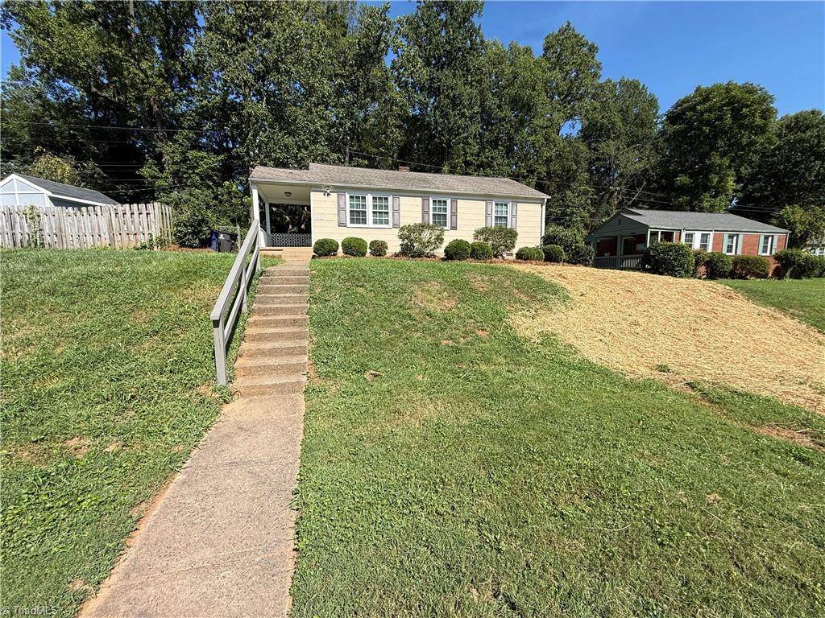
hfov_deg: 102.1
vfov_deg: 85.7
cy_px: 309
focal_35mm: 14
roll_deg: +0.5
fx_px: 334
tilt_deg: -5.9
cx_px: 412
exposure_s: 1/1656
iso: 50
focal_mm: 2.22
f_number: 2.2
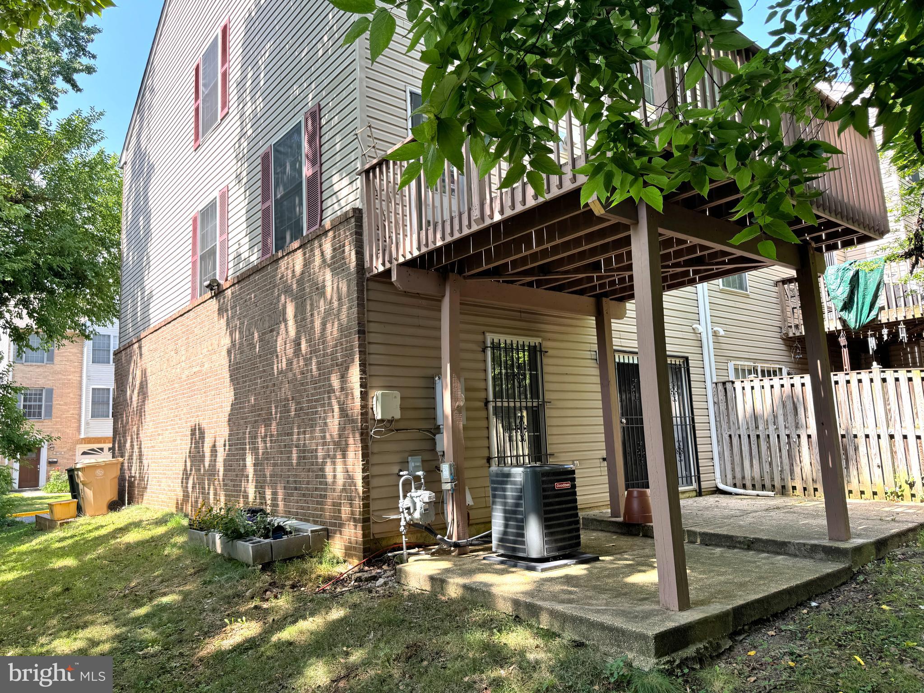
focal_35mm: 24
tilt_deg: +7.9
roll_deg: +1.9
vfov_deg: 56.8
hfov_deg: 71.6
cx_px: 462
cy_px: 346
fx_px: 641
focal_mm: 6.76
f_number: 1.78
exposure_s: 1/402
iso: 80
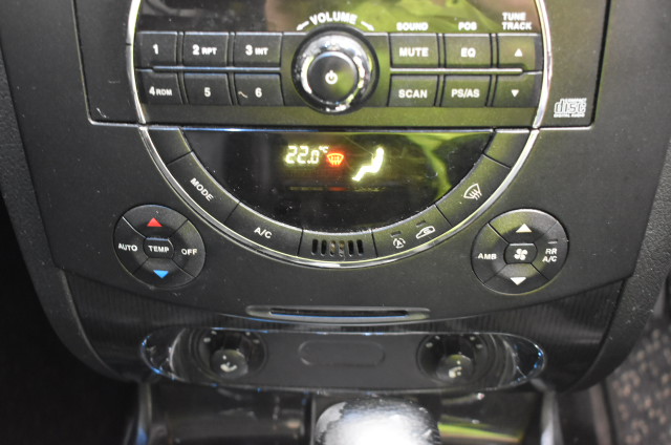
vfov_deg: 30.7
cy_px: 222
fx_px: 809
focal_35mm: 44
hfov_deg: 45.0
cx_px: 336
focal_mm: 29
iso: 3200
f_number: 4.2
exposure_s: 1/8
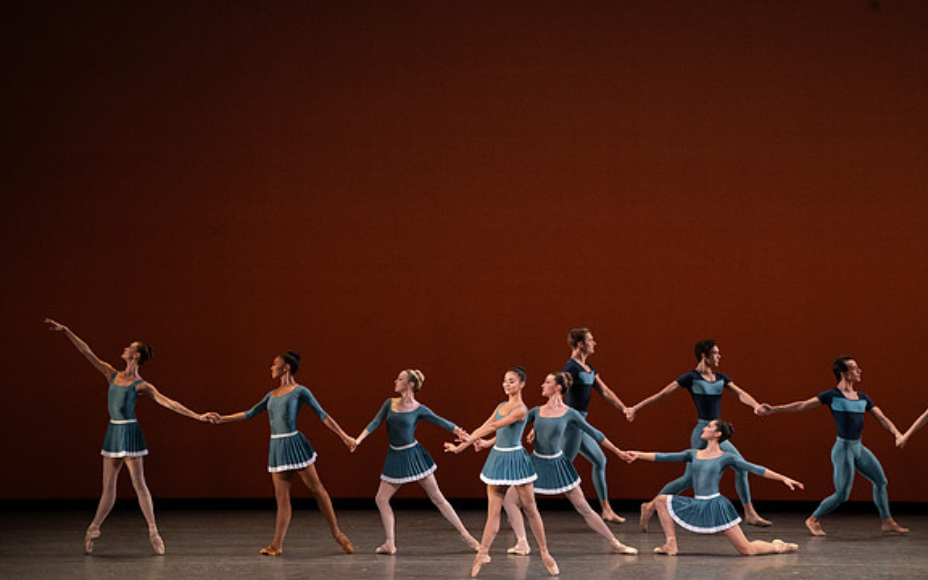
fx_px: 4805
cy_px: 310
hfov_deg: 11.0
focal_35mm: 190
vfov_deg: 6.9
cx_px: 464
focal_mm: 185
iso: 5000
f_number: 9
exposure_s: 1/400
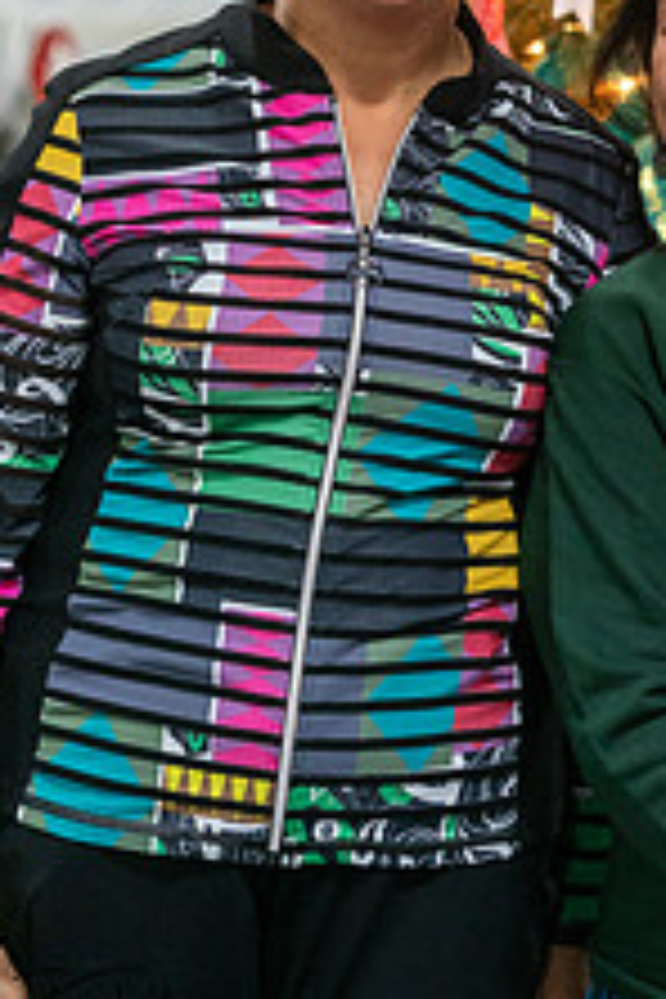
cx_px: 666
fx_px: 3940
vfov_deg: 14.3
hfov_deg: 9.6
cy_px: 81
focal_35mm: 142
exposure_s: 1/160
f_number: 2.8
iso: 3200
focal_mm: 70
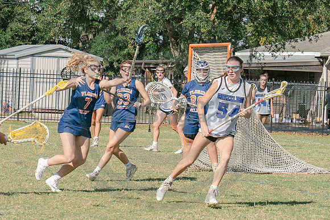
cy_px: 113
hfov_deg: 9.3
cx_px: 184
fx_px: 2035
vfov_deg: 6.2
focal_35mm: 222
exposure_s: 1/1250
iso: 250
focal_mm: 70
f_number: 5.6
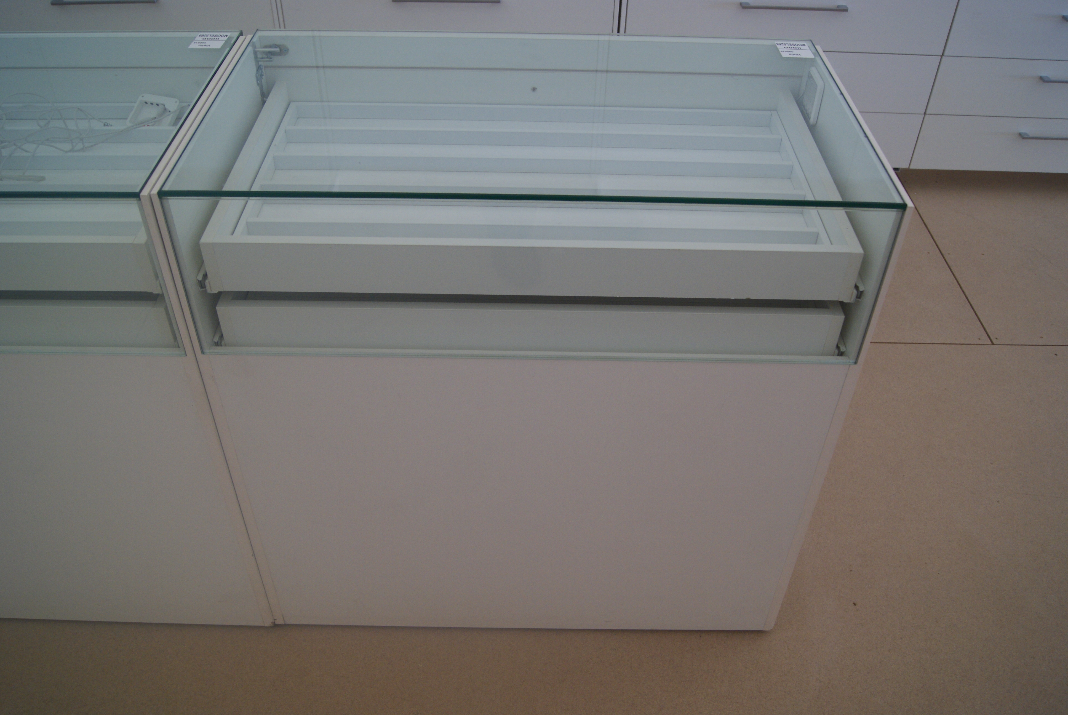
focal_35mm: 30
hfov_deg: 61.9
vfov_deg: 43.7
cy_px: 358
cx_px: 534
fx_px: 891
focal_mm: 20
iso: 400
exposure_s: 1/15
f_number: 3.5
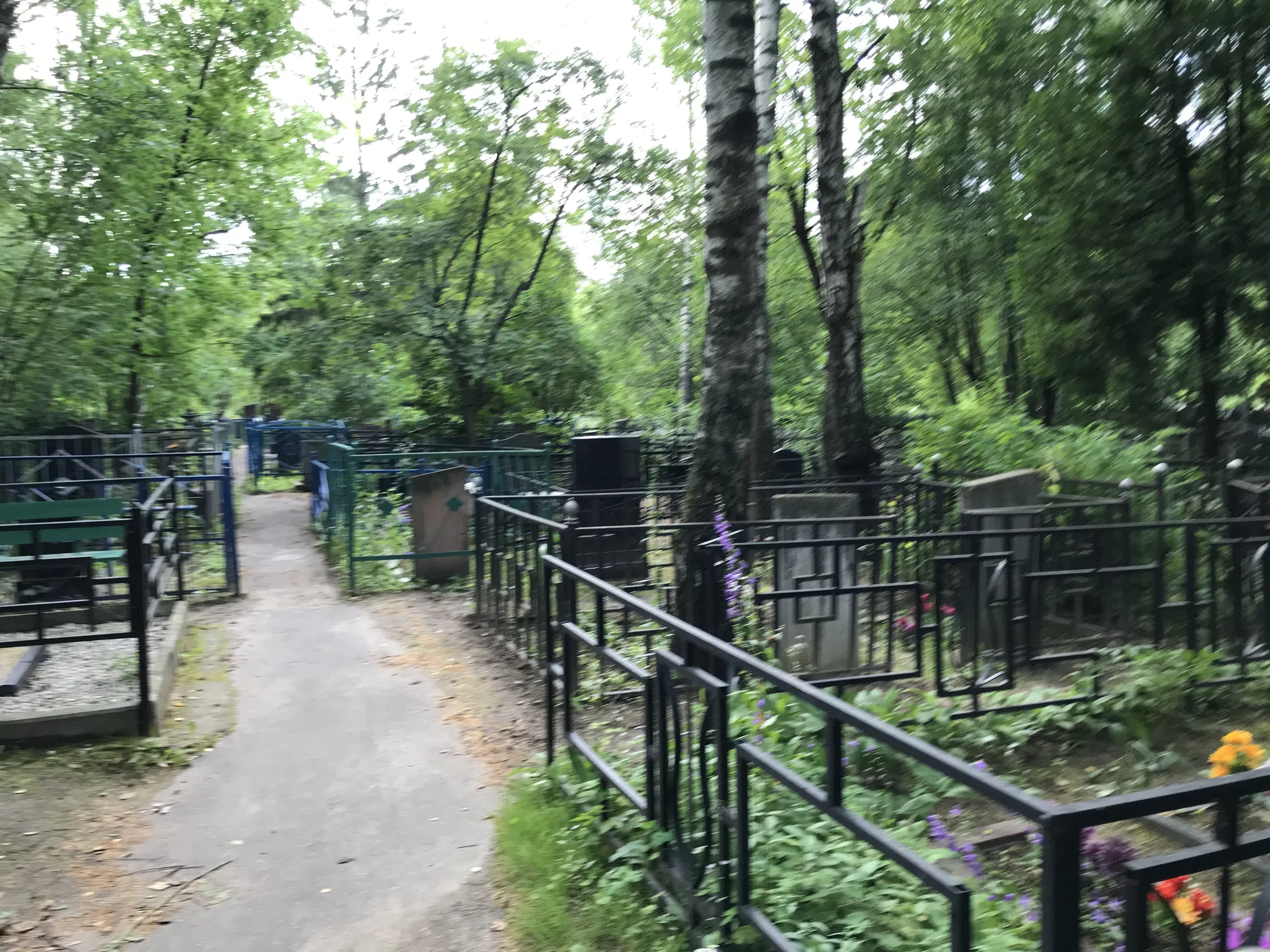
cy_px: 476
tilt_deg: -4.3
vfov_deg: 49.7
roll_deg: +0.3
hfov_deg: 63.4
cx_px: 635
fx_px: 1027
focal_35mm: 28
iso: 40
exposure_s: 1/100
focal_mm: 3.99
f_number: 1.8
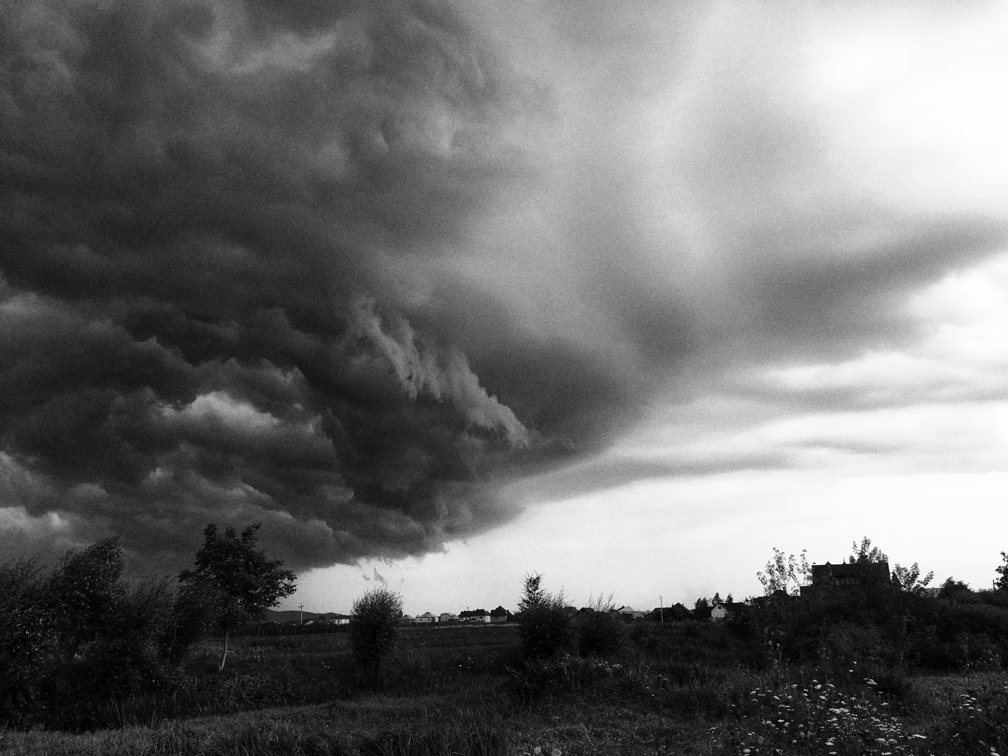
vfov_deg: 48.2
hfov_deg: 61.7
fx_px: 844
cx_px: 504
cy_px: 378
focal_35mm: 29
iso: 25
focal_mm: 4.15
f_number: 2.2
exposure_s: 1/160
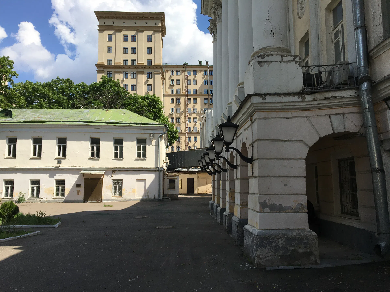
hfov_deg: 61.7
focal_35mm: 29
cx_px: 195
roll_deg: +0.4
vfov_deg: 48.2
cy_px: 146
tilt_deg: +7.8
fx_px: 327
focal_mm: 4.15
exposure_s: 1/1748
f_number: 2.2
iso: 25
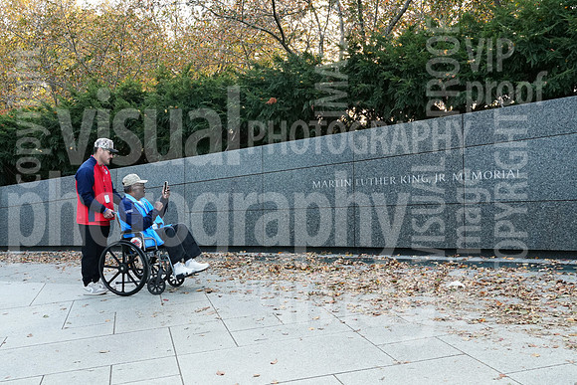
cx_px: 288
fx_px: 697
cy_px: 192
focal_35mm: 44
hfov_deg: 45.0
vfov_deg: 30.9
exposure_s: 1/100
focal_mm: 29
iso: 800
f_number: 8
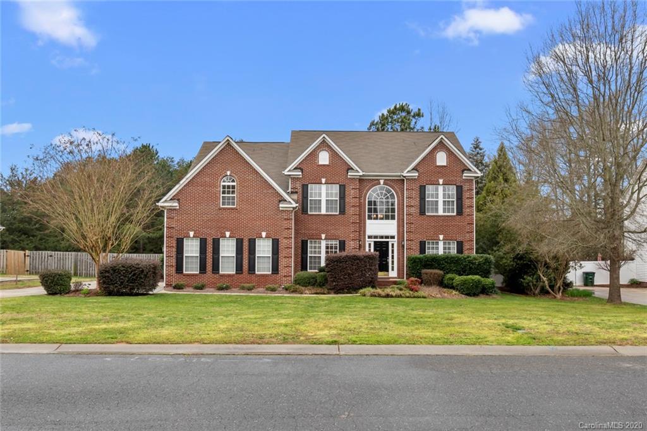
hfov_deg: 65.5
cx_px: 324
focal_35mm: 28
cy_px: 216
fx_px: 503
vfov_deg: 46.3
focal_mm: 19
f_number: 13
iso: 800
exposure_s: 1/30
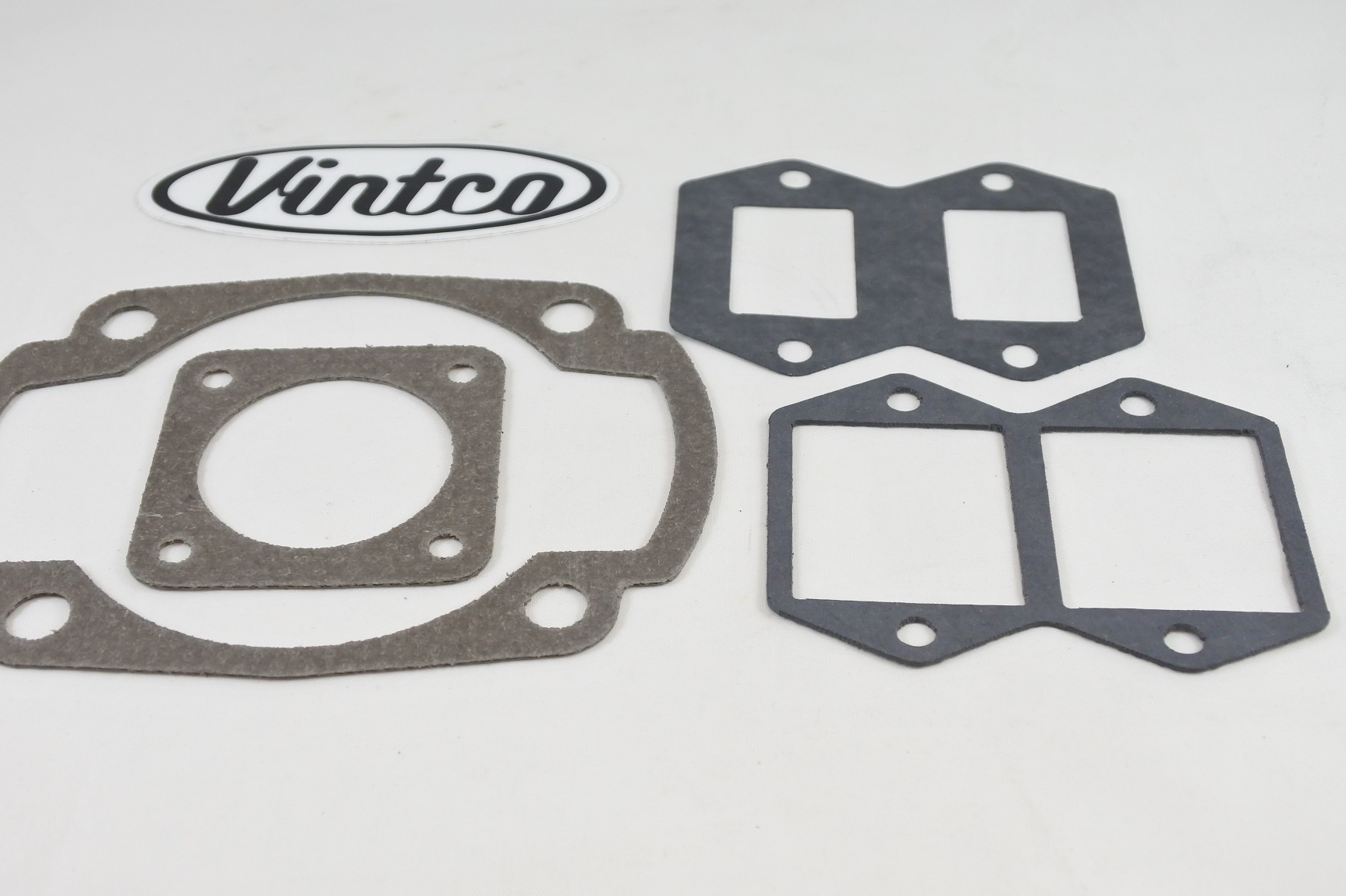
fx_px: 1719
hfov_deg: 42.7
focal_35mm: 46
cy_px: 412
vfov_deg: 29.2
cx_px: 597
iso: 400
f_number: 4.2
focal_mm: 15
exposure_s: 1/125
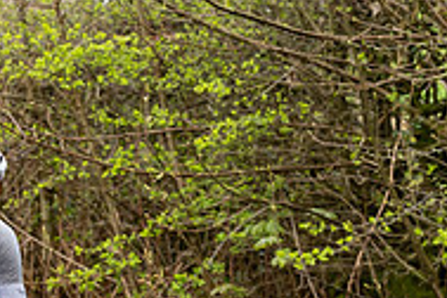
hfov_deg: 9.5
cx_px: -21
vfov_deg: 6.4
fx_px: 2669
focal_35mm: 215
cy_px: 297
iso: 1600
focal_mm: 70
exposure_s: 1/1000
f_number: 3.5
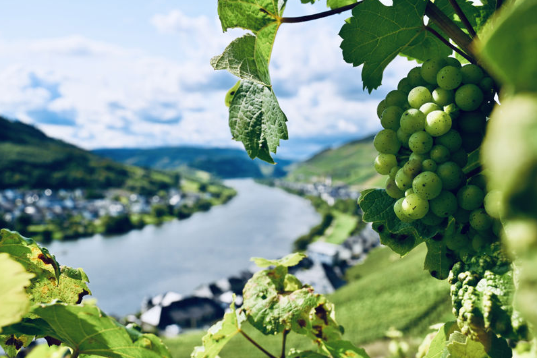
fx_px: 537
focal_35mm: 36
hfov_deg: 53.1
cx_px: 270
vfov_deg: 36.9
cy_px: 177
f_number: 10
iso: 200
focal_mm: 35
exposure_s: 1/400
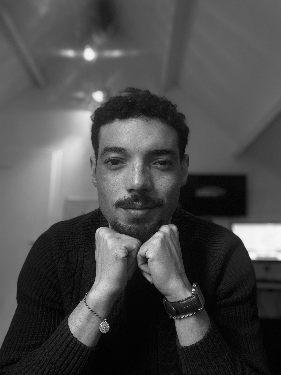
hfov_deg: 46.8
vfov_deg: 60.0
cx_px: 140
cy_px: 188
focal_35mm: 30
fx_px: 325
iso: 160
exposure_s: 1/50
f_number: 2.2
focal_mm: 2.71
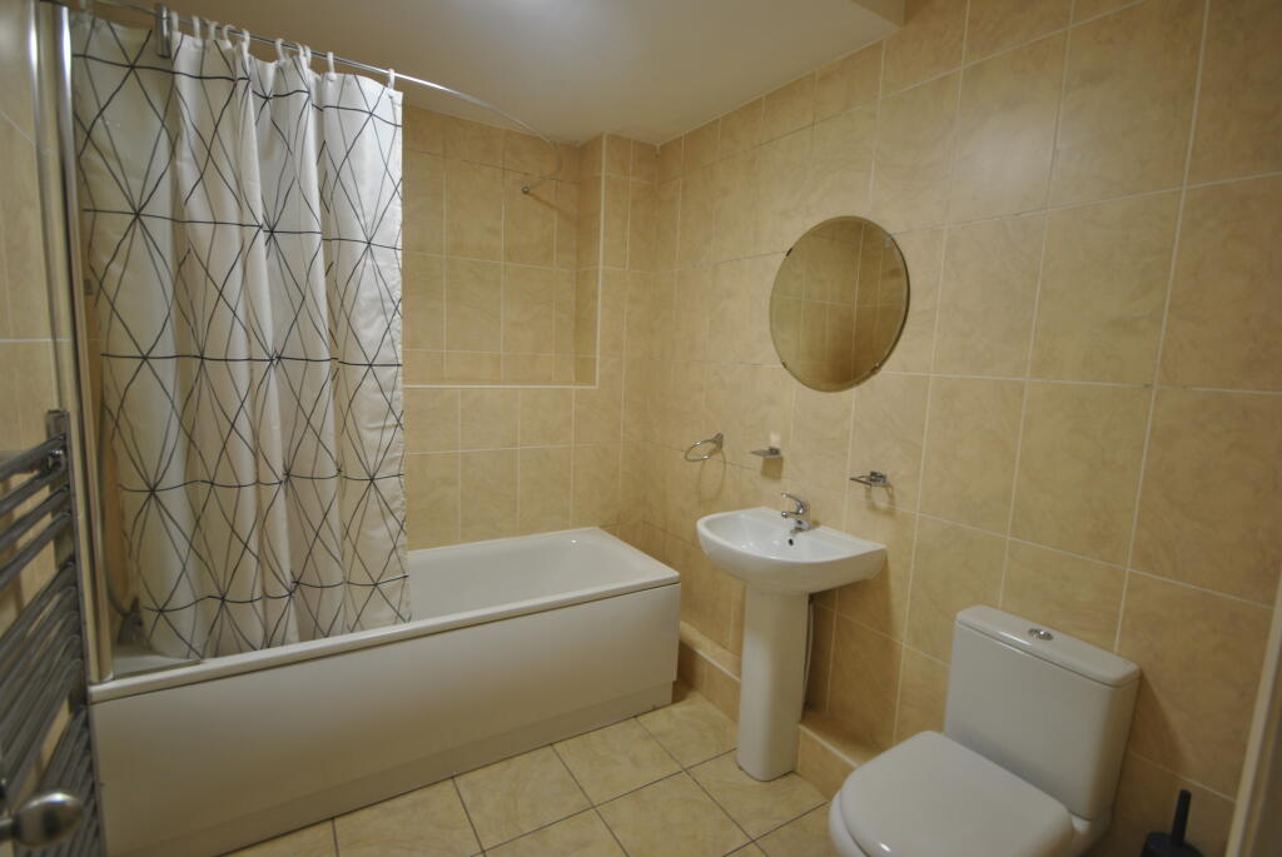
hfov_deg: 92.4
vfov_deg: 69.8
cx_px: 641
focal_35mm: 17
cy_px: 428
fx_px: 615
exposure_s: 1/4
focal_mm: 11.5
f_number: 4.2
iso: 100
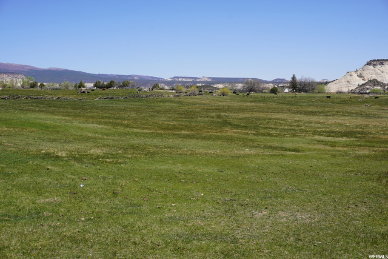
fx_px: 485
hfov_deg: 43.6
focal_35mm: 45
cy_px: 130
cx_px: 194
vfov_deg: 29.9
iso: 100
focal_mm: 30
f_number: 11
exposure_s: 1/160
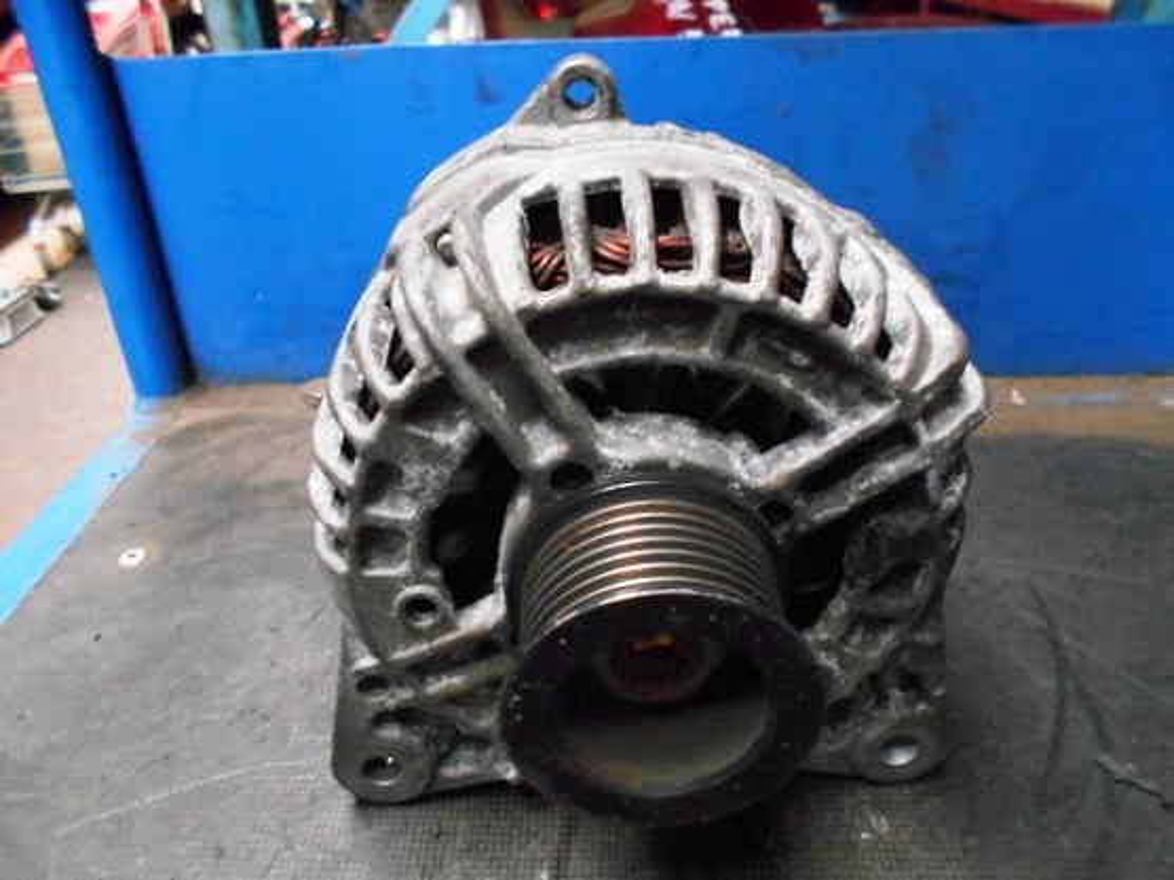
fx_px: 882
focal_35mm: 26
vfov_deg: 53.1
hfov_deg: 67.3
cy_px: 440
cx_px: 587
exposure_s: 1/10
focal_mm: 4.6
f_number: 3.2
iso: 800
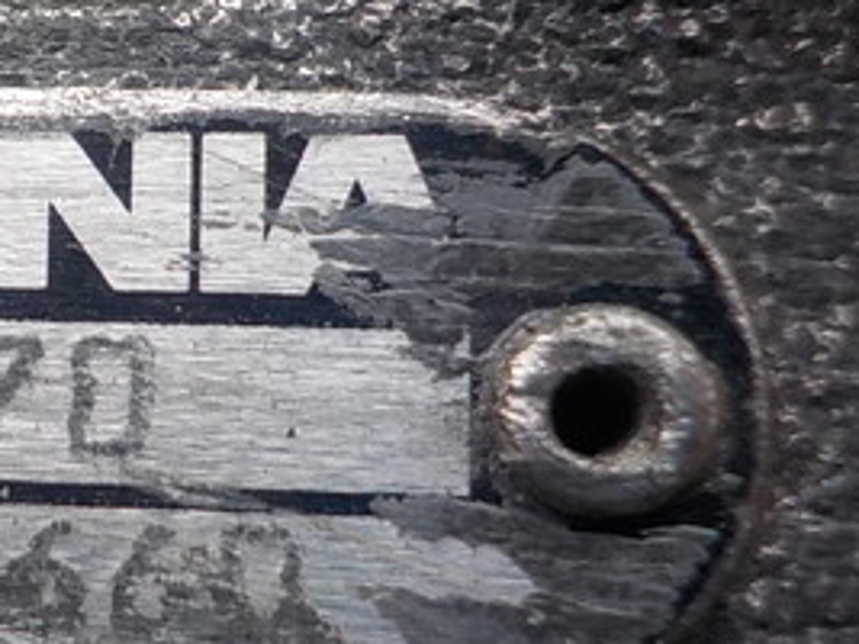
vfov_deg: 20.4
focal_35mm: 72
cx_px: -154
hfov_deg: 24.6
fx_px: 1786
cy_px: 351
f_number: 3.3
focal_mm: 4.1
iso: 125
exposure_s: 1/50
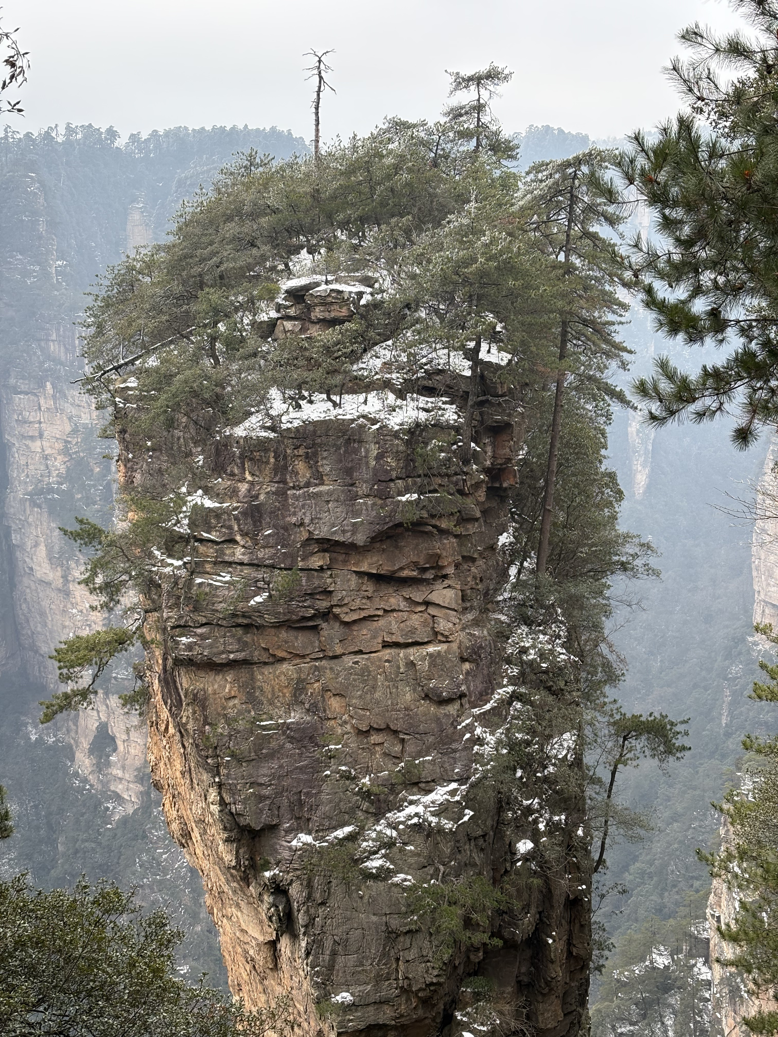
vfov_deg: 36.8
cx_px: 389
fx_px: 1558
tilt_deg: -8.6
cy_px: 518
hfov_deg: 28.0
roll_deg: -0.7
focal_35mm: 52
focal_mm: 5.96
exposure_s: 1/716
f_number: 1.6
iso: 50
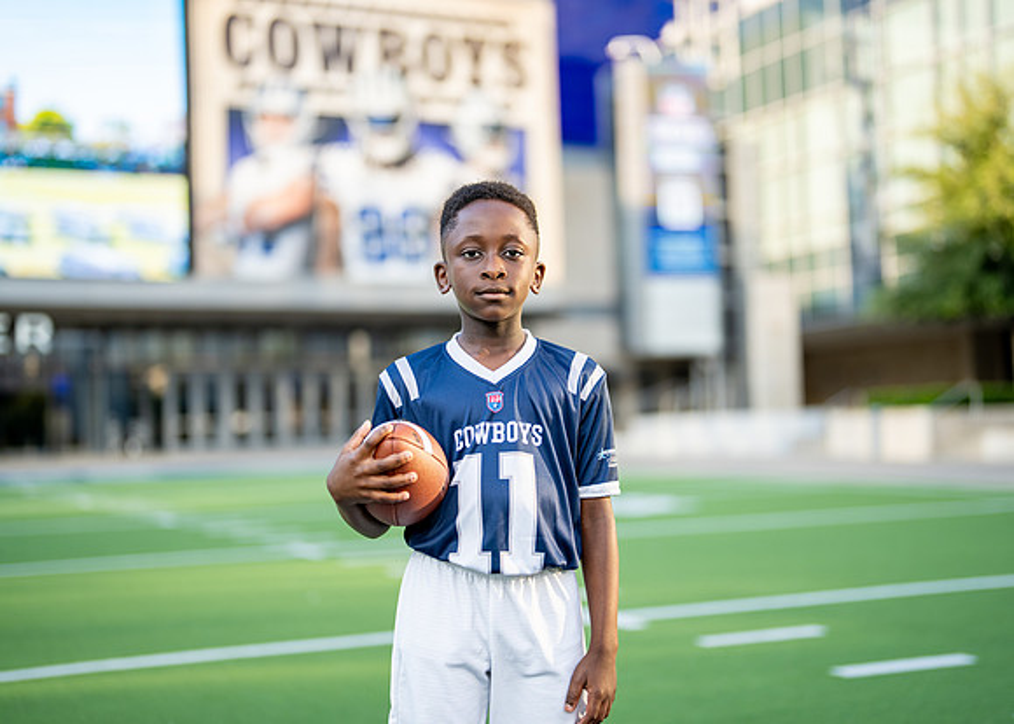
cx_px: 520
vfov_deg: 26.5
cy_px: 365
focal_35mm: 53
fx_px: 1539
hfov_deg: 36.5
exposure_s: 1/1250
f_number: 1.2
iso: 100
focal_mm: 50
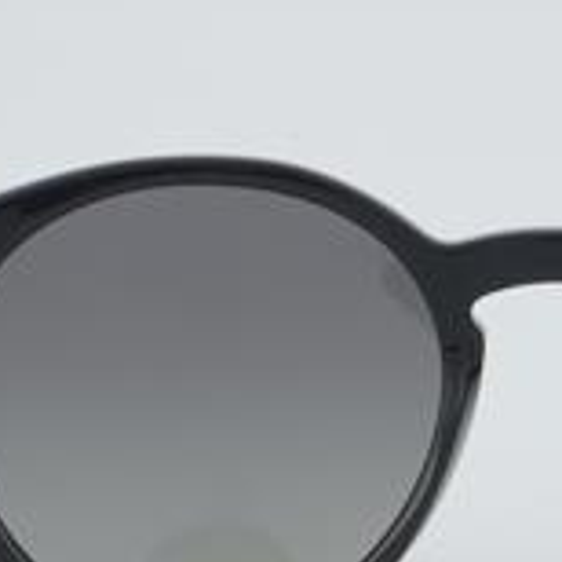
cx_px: 562
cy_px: 409
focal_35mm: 182
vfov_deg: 9.6
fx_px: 3345
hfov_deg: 9.5
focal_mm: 55
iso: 100
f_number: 29
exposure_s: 1/4
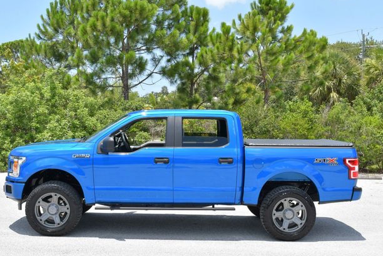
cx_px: 185
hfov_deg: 42.7
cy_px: 130
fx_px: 490
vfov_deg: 29.3
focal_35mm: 46
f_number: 8
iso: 180
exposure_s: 1/250
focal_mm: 22
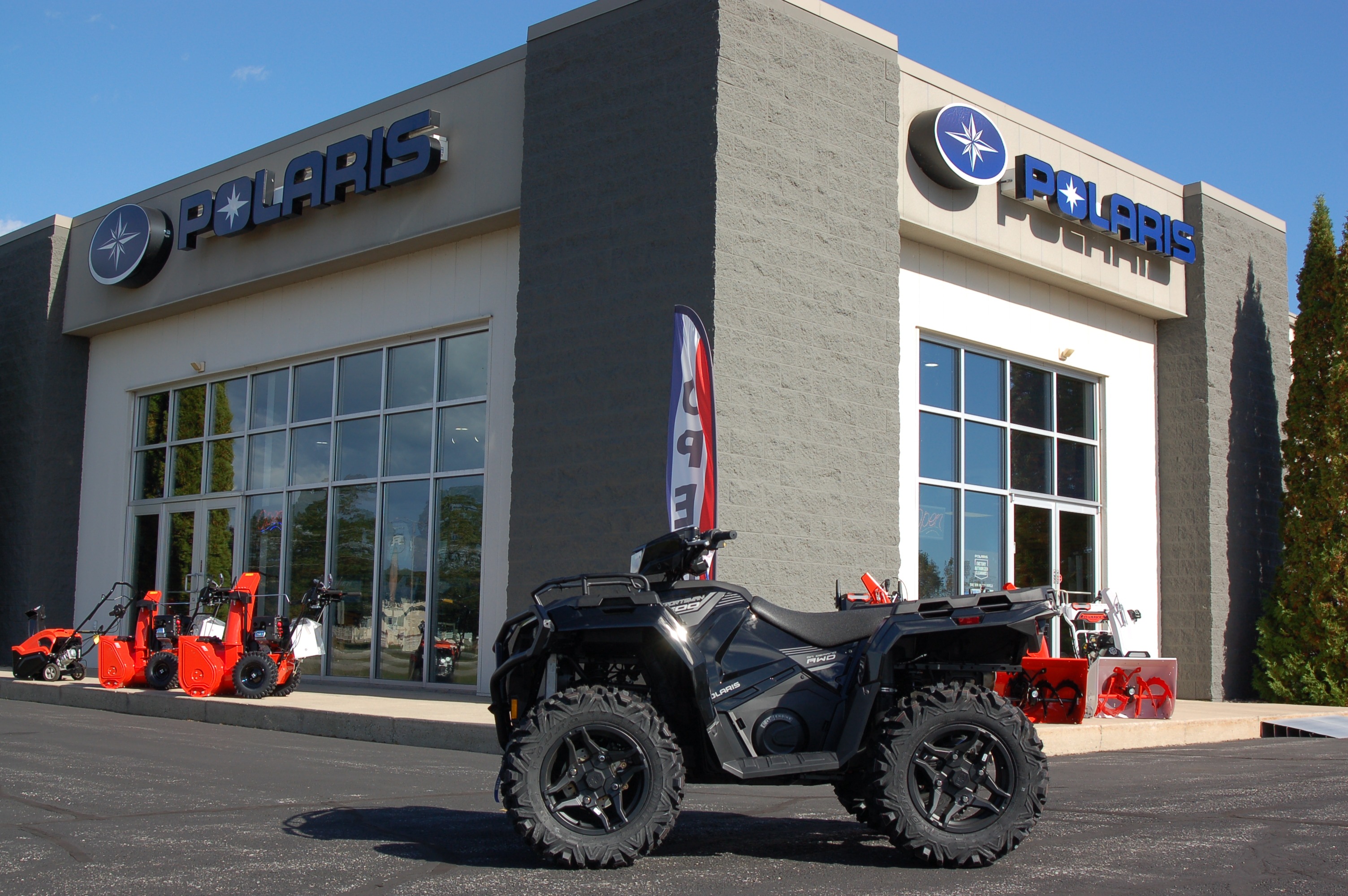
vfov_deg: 31.8
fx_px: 1571
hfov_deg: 46.4
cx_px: 674
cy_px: 448
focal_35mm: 42
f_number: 9
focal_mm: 28
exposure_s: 1/320
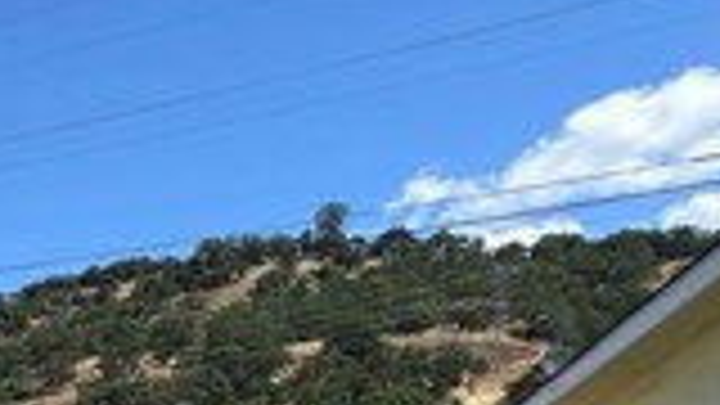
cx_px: -630
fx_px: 1165
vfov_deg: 16.8
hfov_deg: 20.8
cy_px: 698
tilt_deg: -2.7
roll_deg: +1.1
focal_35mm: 61
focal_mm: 2.22
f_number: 2.2
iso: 50
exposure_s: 1/2451
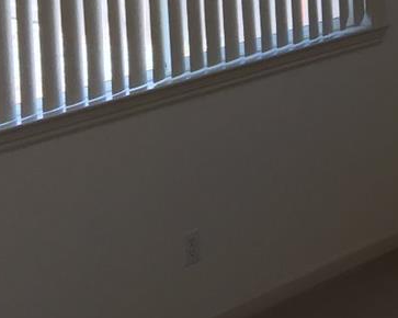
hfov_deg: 14.8
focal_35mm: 117
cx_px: 671
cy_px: -173
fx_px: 1377
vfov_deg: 12.5
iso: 50
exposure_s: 1/120
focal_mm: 4.15
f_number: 2.2
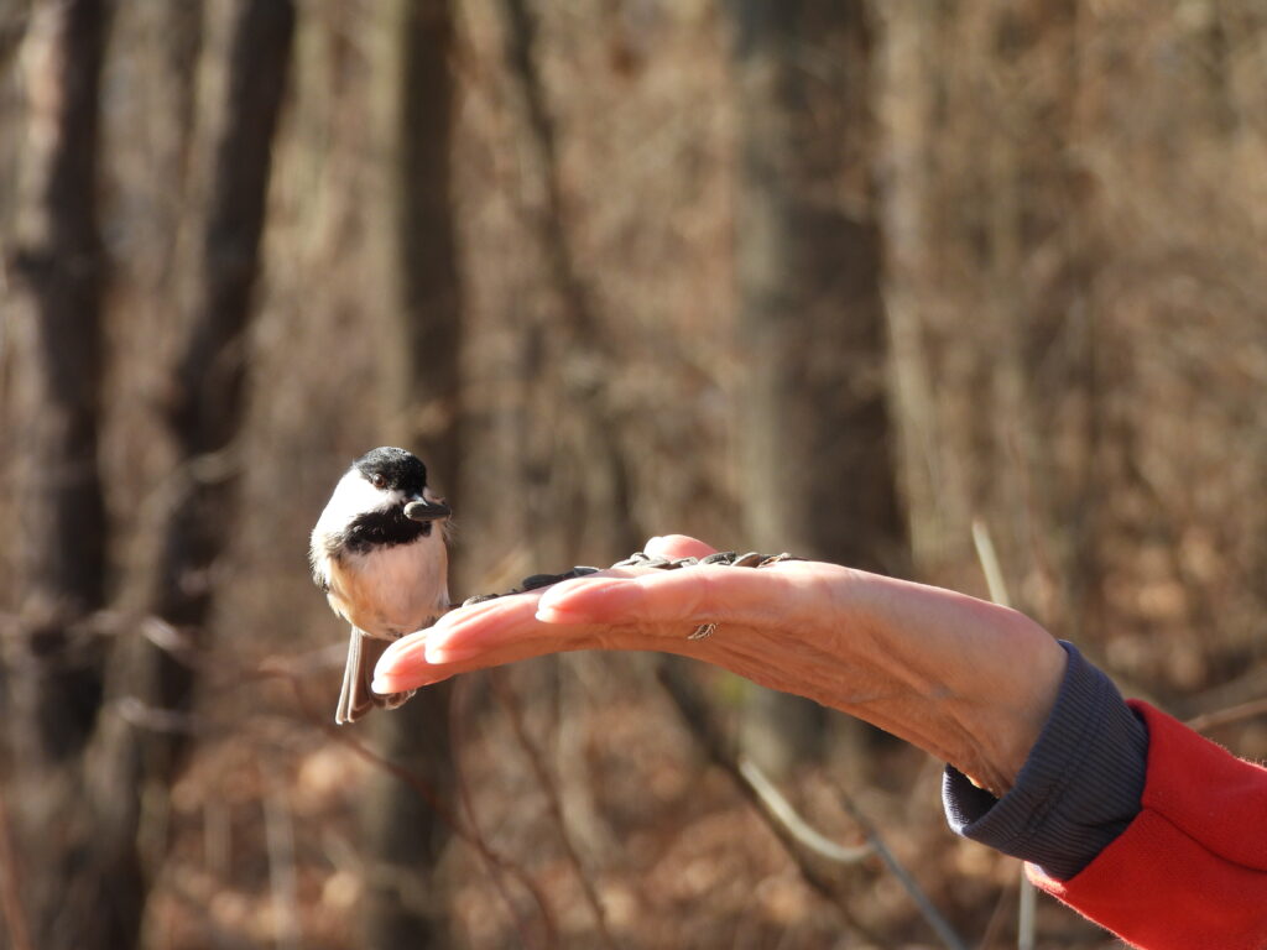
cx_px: 634
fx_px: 8784
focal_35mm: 240
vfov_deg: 6.2
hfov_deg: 8.2
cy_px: 475
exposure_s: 1/250
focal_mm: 42.8
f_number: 4.5
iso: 140
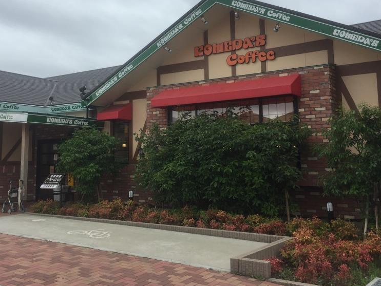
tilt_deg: +8.2
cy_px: 103
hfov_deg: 46.7
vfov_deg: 35.7
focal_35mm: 40
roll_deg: -0.8
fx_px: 440
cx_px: 164
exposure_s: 1/1163
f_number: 2.2
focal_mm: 4.15
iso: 32
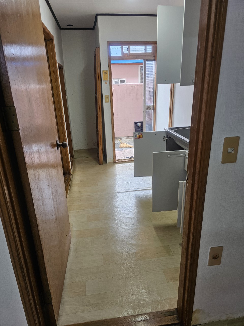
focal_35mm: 23
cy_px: 163
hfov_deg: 58.9
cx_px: 122
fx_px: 216
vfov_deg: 73.9
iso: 100
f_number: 1.7
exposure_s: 1/120
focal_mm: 6.3
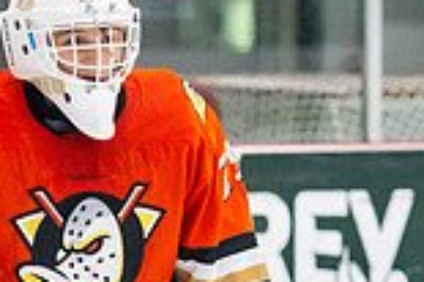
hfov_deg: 3.6
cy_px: 392
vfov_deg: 2.4
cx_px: 152
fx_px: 6777
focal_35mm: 576
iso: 2500
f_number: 3.2
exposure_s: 1/640
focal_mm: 105
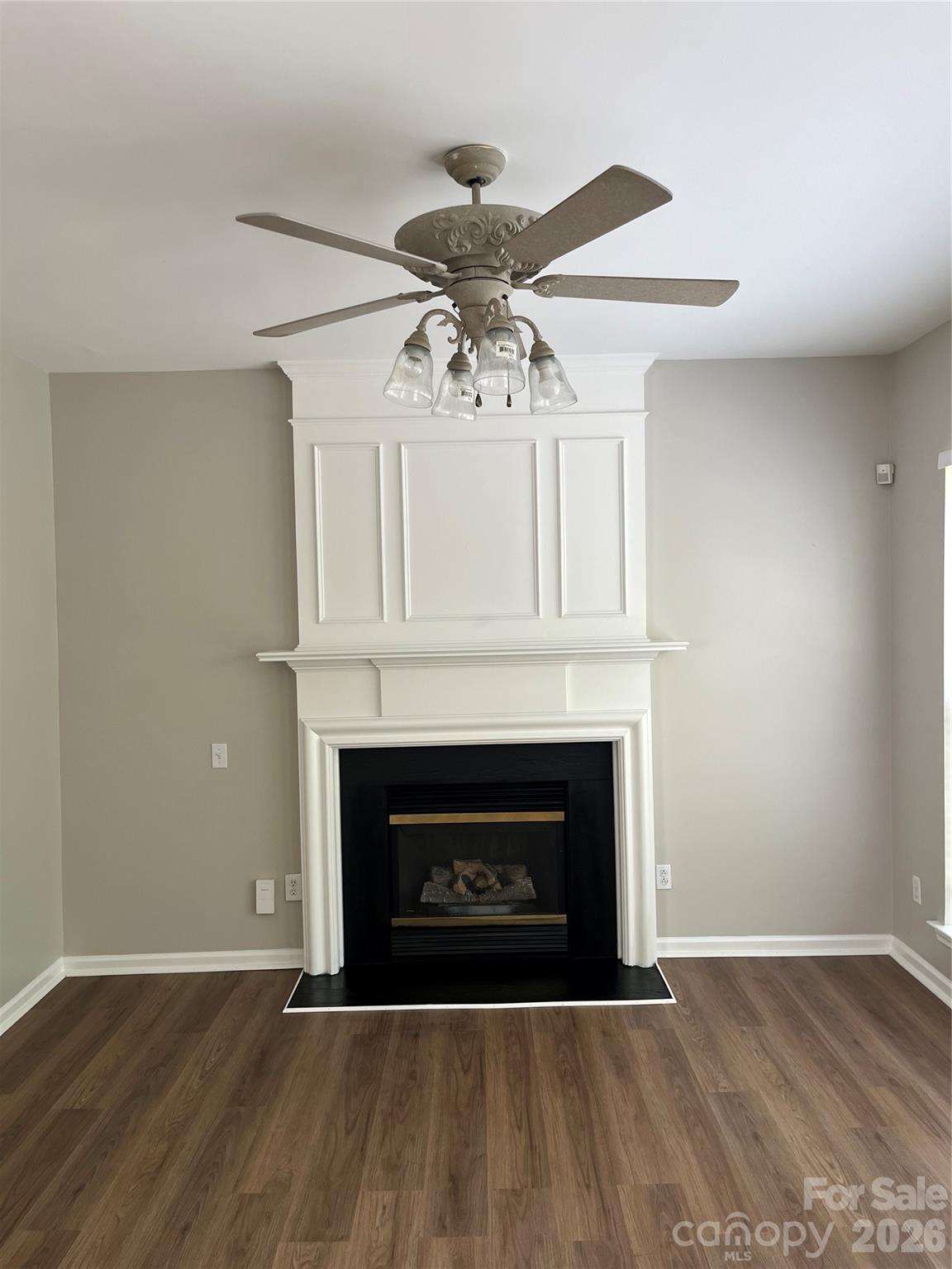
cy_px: 634
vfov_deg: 67.3
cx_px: 476
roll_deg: +1.9
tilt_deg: -1.4
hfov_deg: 53.1
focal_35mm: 26
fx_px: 953
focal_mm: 5.1
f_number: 1.6
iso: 64
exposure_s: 1/121
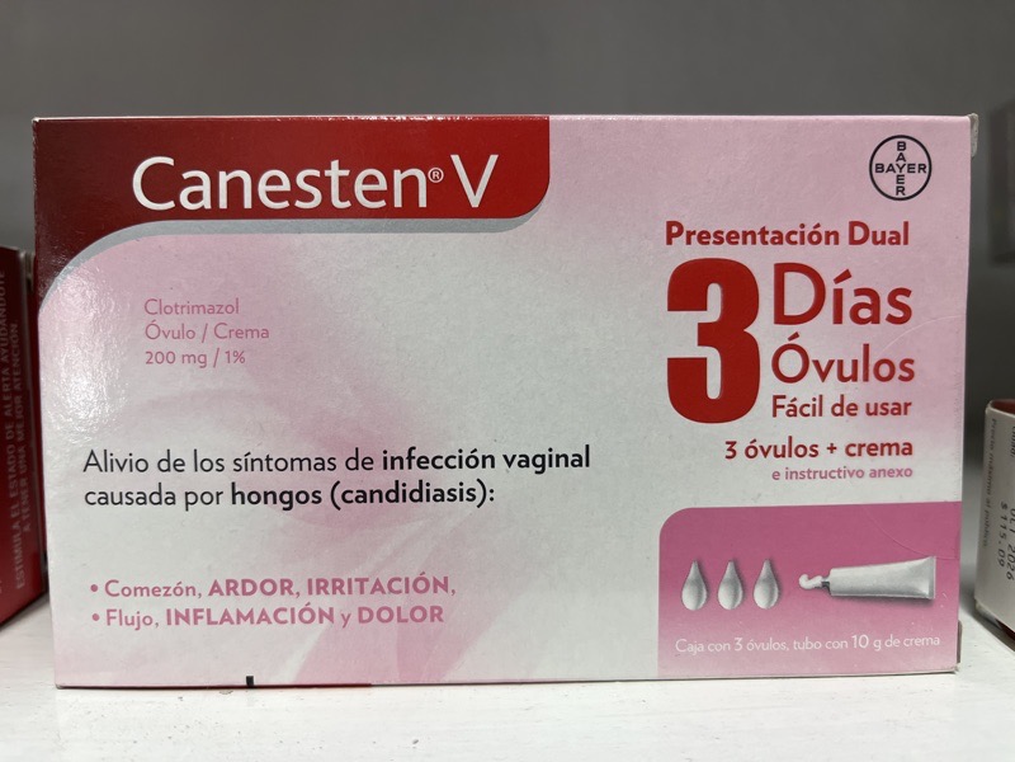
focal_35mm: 26
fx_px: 762
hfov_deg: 67.3
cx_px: 508
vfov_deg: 53.1
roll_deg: -0.6
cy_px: 381
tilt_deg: -5.1
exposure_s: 1/120
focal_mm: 5.1
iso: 100
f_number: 1.6
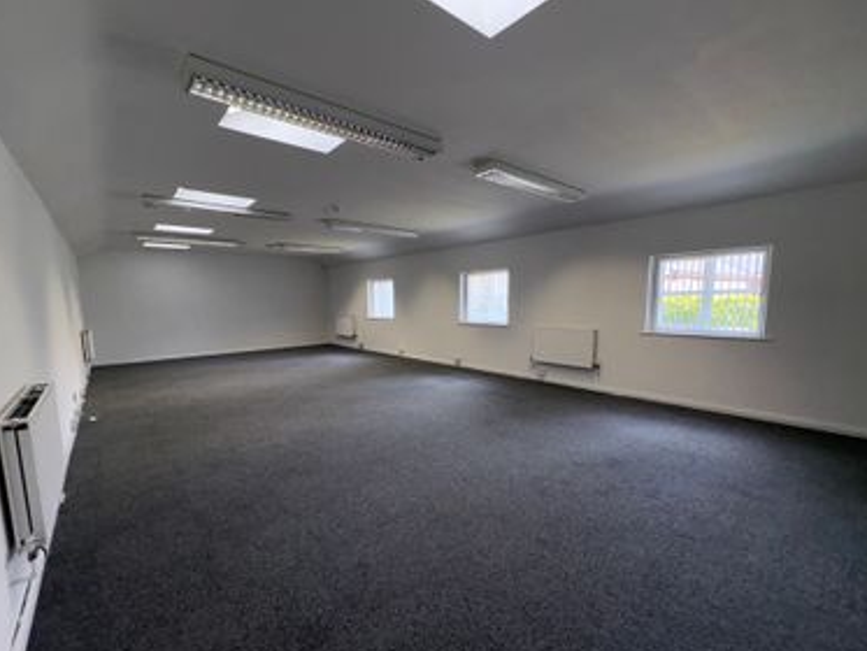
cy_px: 344
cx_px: 414
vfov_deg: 81.7
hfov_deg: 98.1
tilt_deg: -6.5
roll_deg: +1.3
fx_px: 376
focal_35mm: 15
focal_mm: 2.22
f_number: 2.2
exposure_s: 1/122
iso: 32
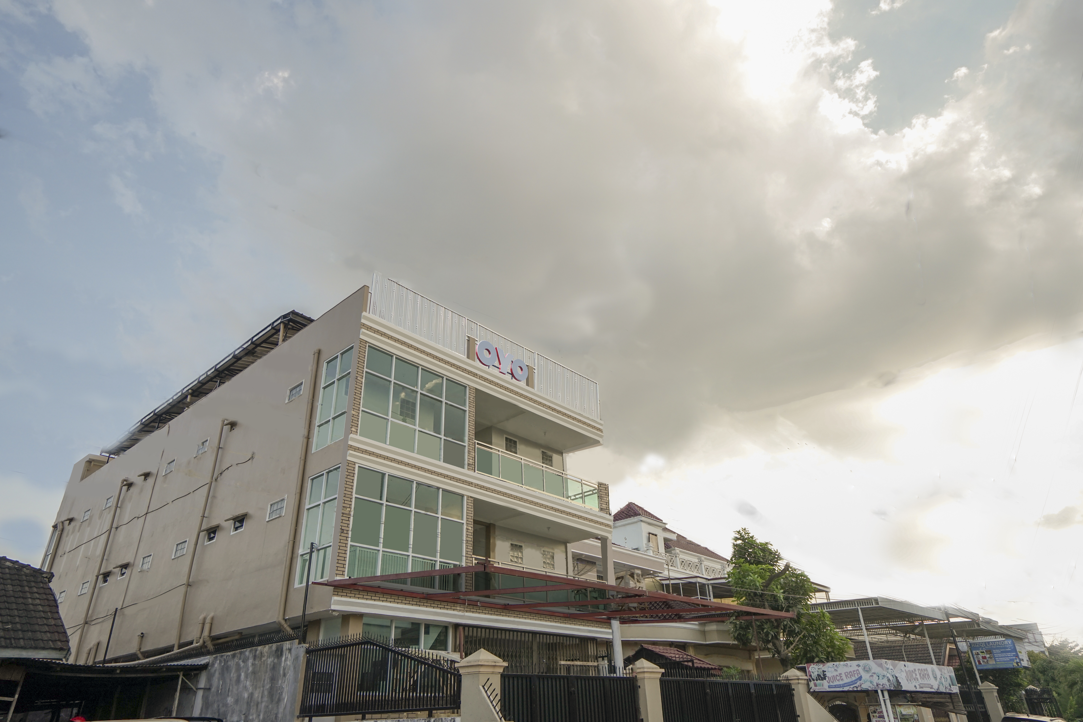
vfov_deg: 57.2
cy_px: 361
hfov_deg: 78.6
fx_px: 662
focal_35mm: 22
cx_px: 542
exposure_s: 1/1000
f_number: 4
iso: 500
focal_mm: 22
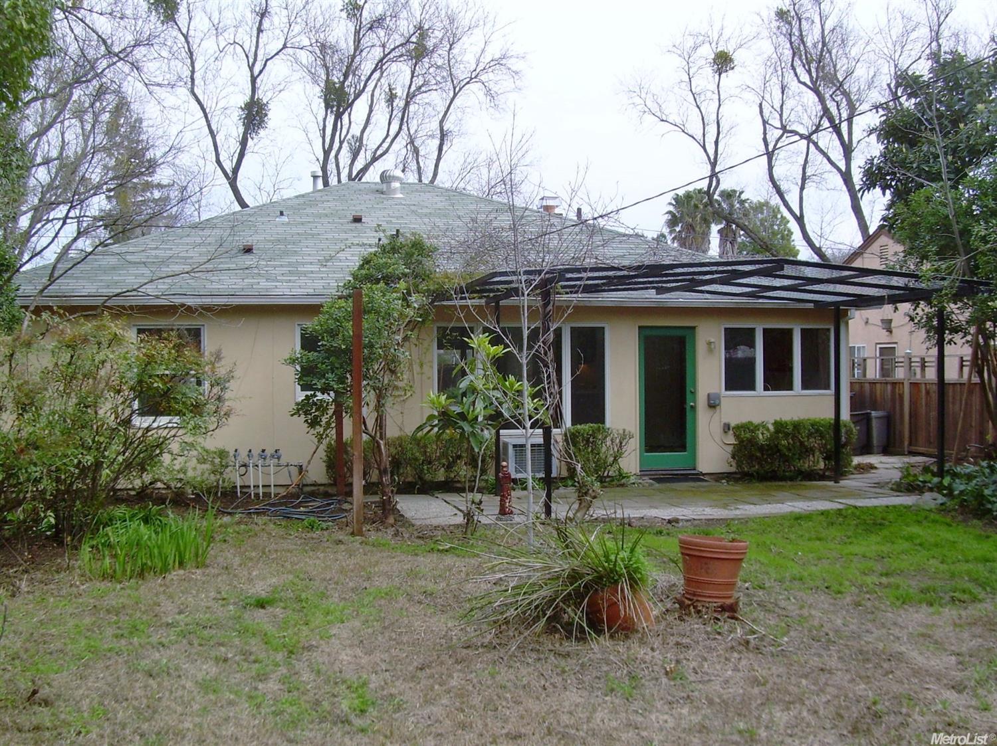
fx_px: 1094
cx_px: 498
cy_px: 373
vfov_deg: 37.7
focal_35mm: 38
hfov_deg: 49.0
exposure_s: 1/273
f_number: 4.6
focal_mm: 6.3
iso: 50
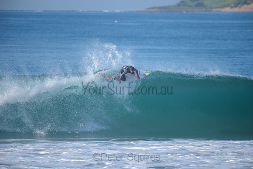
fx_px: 3515
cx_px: 126
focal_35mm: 500
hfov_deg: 4.1
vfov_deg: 2.8
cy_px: 84
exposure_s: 1/2000
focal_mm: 500
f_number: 5.6
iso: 320
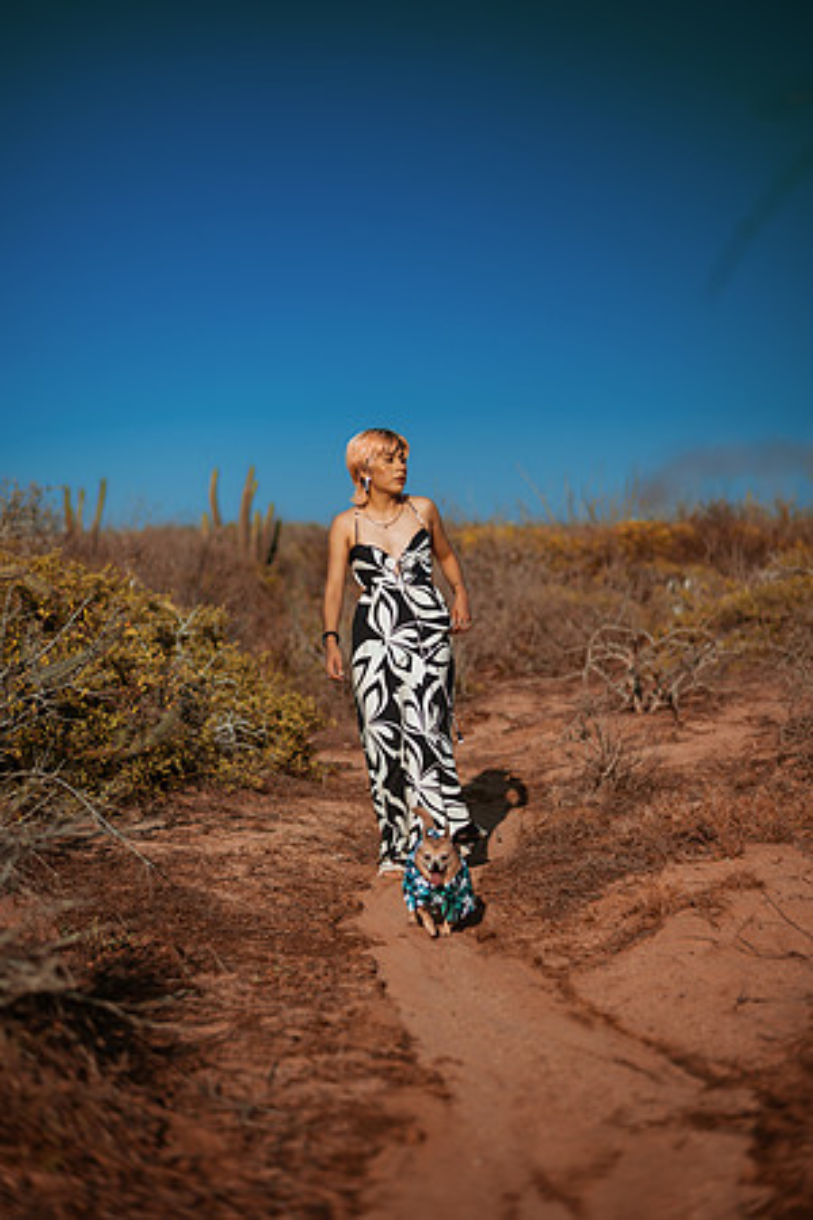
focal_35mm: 58
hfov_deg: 23.4
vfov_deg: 34.5
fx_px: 1965
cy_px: 610
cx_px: 406
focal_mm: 58
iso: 50
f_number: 1.8
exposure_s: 1/5000
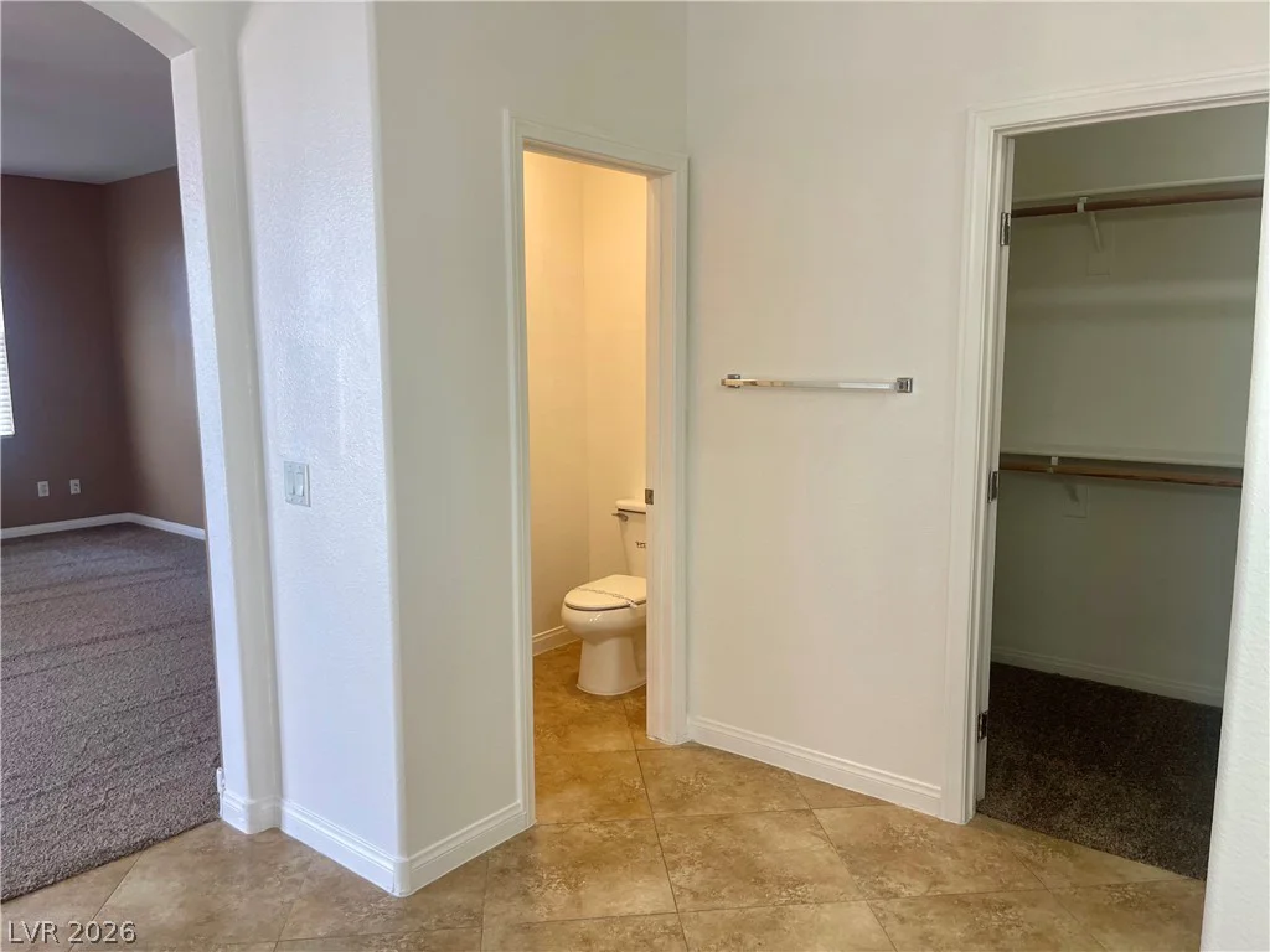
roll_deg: -0.3
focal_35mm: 25
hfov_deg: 69.4
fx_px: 917
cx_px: 635
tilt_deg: -6.8
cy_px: 476
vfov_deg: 54.9
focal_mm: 5.1
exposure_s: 1/120
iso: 100
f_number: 1.6
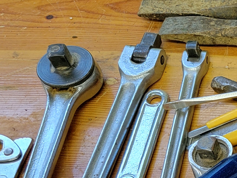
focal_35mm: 96
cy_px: 145
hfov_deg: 16.9
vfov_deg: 15.3
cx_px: 426
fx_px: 657
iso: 160
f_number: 1.8
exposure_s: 1/60
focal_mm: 6.7
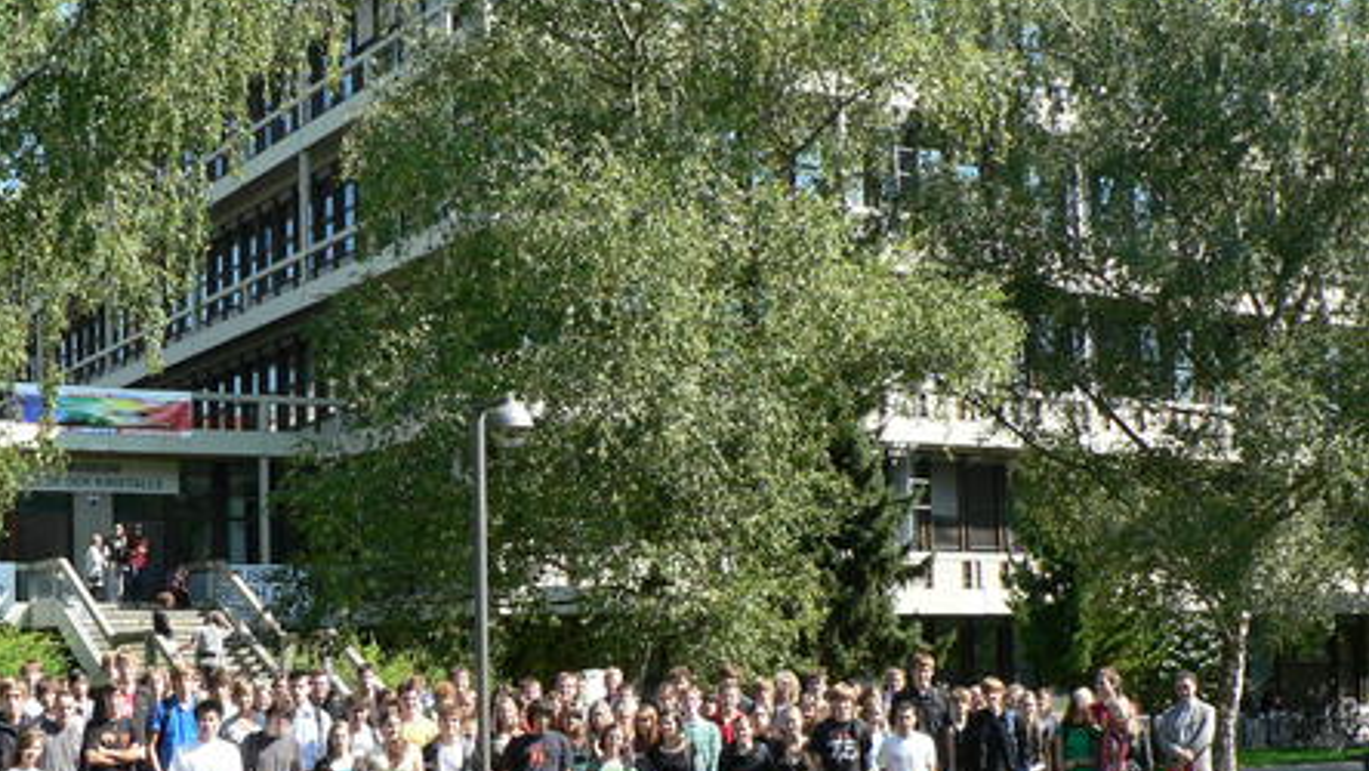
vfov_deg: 22.4
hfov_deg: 38.7
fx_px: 1924
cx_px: 450
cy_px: 598
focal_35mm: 53
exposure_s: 1/200
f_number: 4
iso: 80
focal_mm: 6
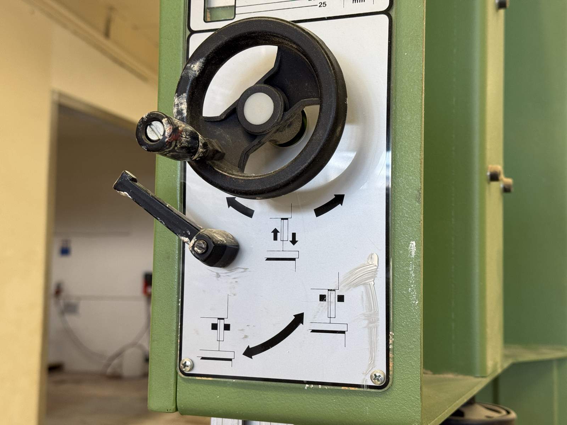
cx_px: 284
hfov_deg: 39.7
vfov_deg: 30.3
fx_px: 786
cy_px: 212
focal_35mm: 48
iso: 64
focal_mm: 6.76
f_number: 1.78
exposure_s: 1/50
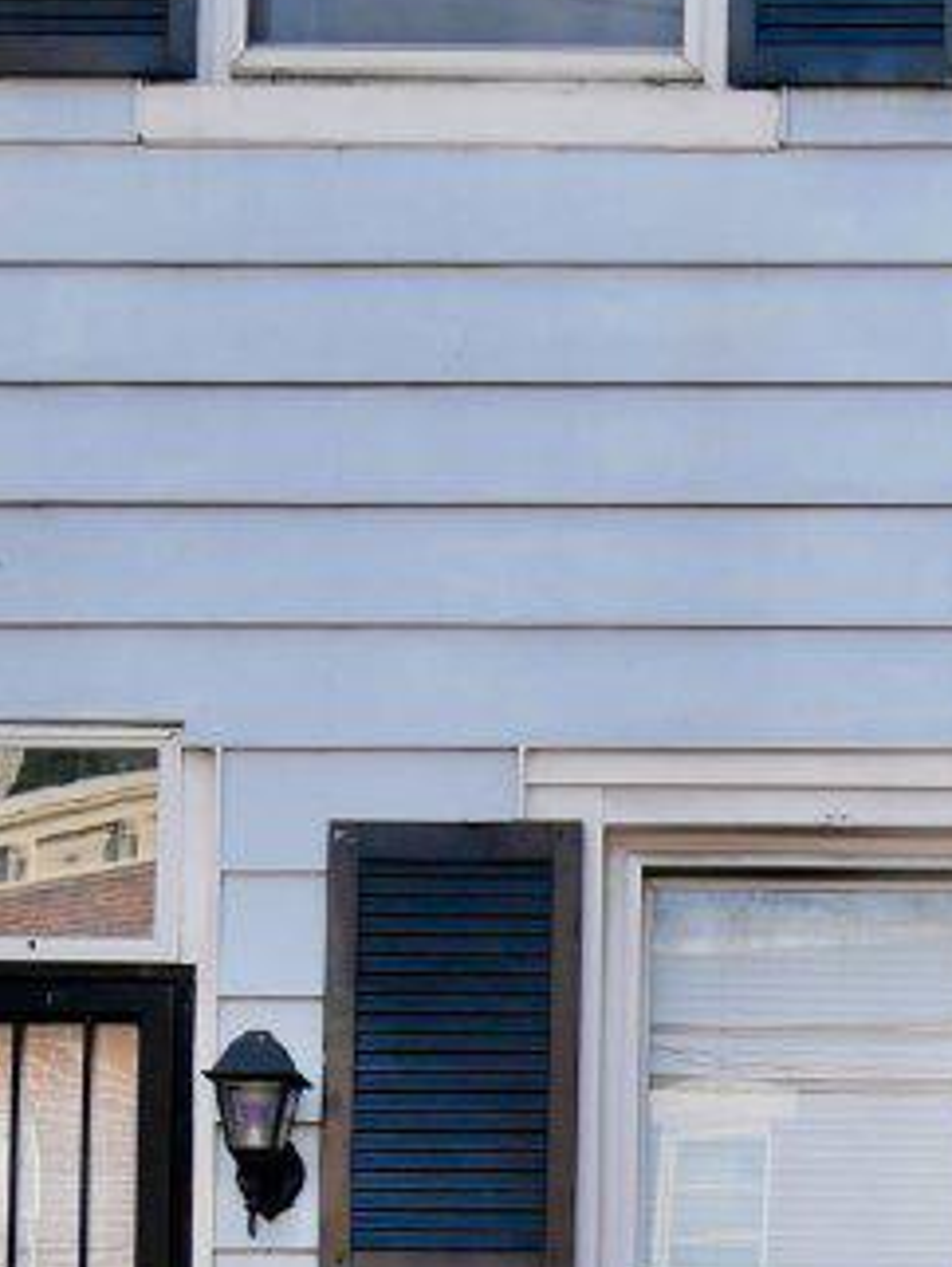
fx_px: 5237
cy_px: 1259
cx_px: 1320
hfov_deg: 10.1
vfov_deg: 13.6
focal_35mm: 143
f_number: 5
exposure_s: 1/160
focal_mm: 15
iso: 200
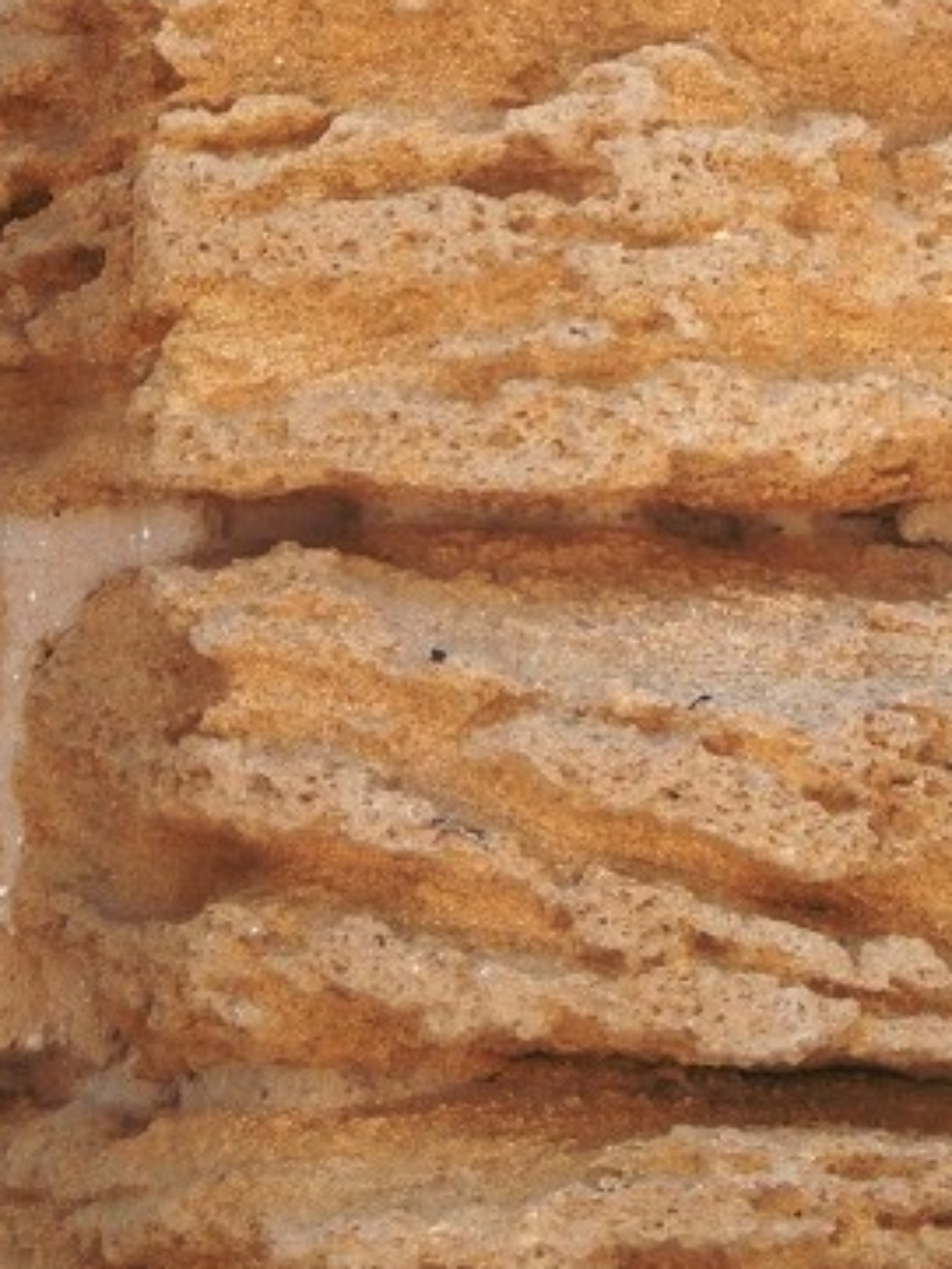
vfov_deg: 9.4
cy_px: 401
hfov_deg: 7.0
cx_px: 525
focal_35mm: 211
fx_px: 7733
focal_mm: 19.54
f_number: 5.4
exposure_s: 1/160
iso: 100
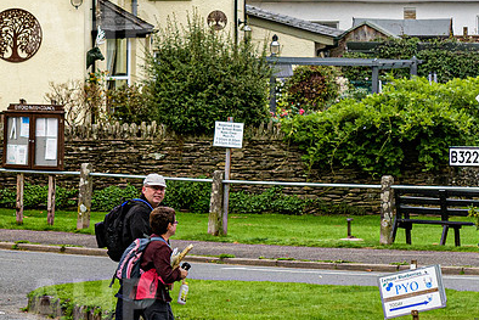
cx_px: 211
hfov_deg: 6.7
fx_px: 4113
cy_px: -7
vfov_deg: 4.4
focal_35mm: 309
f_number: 5.6
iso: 400
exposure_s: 1/500
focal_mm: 70
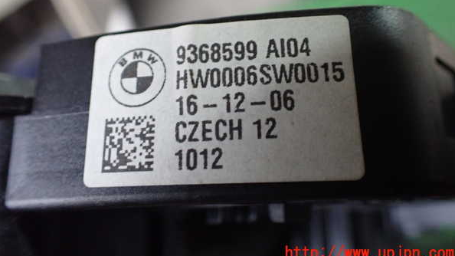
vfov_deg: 35.4
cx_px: 228
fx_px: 398
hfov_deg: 59.5
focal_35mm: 33
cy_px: 90
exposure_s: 1/100
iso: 800
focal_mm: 5.4
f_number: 2.3
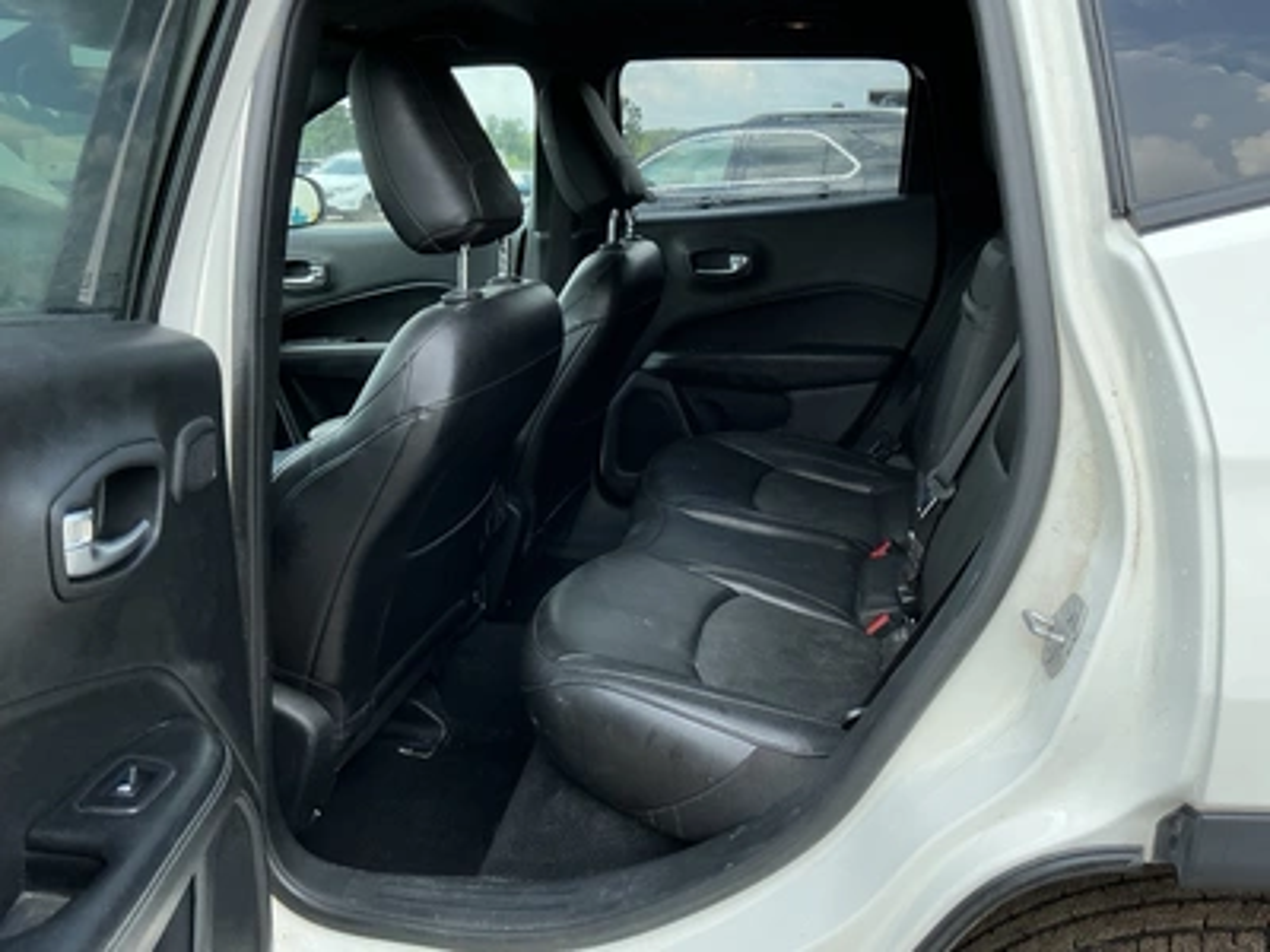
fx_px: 1027
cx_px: 635
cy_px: 476
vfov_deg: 49.7
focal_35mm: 28
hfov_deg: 63.4
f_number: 1.8
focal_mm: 3
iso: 25
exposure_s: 1/305
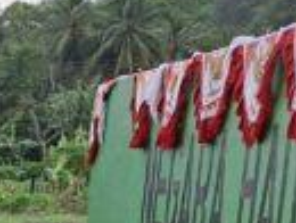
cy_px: 806
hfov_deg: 9.8
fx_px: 1551
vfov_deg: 6.9
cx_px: -385
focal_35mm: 181
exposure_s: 1/516
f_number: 1.8
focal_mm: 5.54
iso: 50
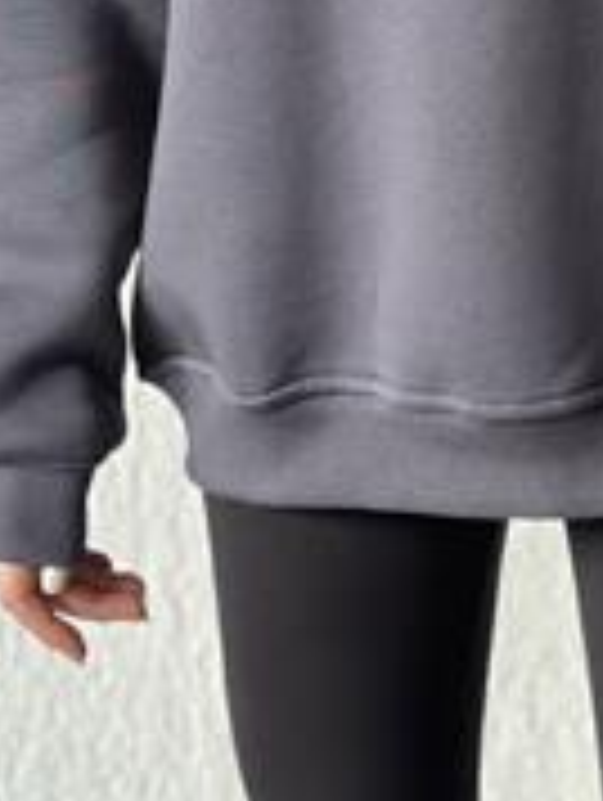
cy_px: 0
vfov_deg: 16.7
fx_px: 2665
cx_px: 558
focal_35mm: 115
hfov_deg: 12.8
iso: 160
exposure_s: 1/60
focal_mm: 6.86
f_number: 1.78
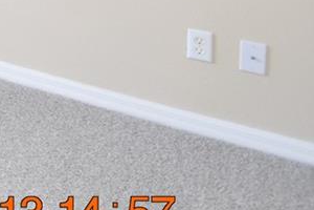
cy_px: -261
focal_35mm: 80
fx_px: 698
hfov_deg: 13.7
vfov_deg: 13.5
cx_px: -504
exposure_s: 1/60
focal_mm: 10
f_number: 4
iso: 800
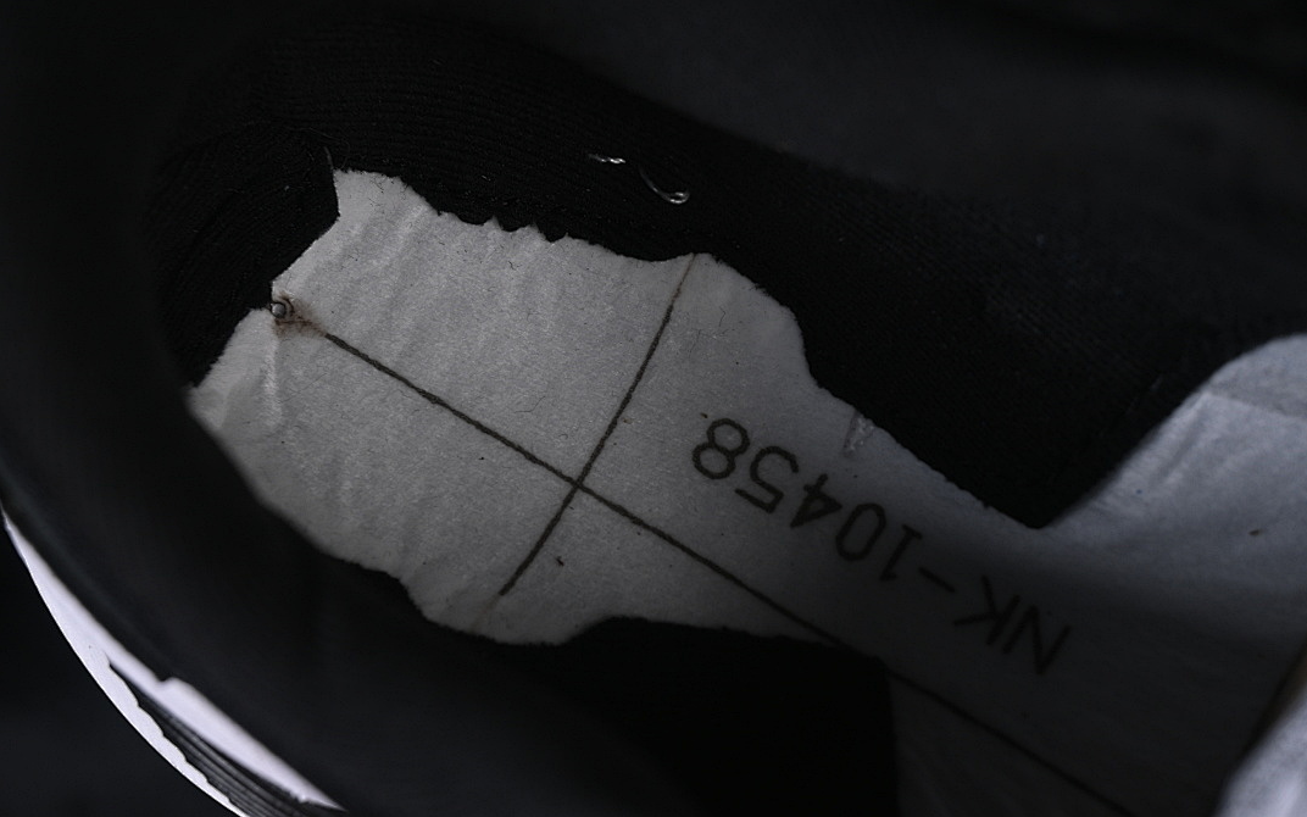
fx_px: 2743
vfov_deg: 16.9
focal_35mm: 77
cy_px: 418
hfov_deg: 26.8
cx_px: 657
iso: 160
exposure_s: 1/60
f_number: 6.3
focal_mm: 50
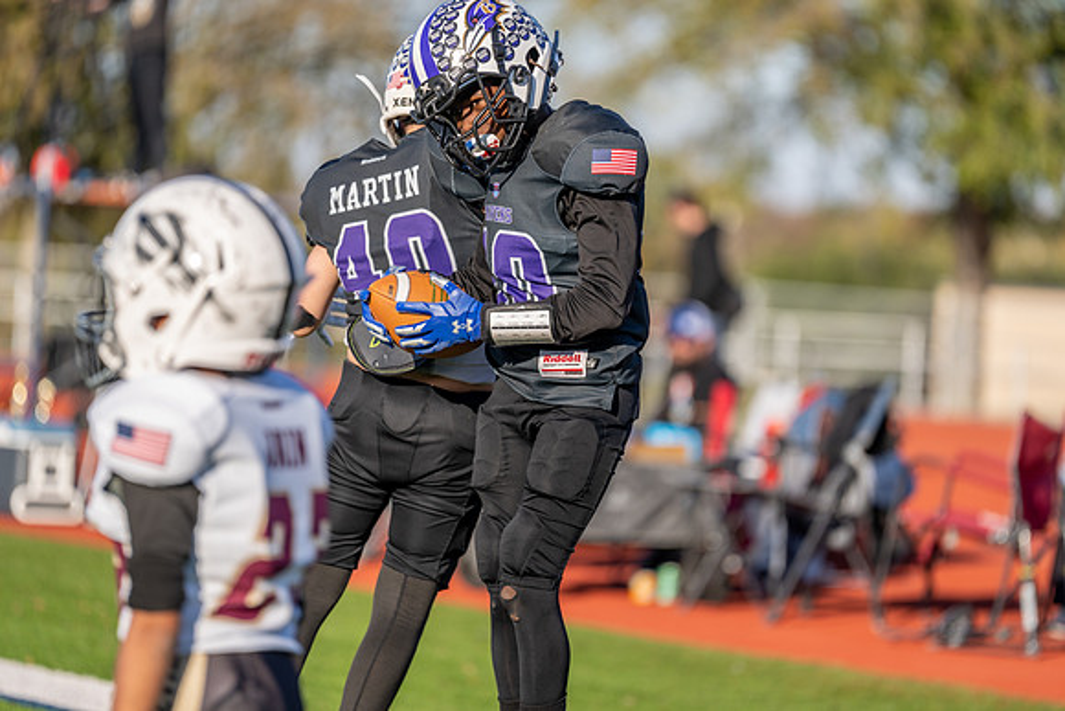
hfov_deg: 10.3
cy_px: 356
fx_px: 5918
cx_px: 532
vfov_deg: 6.9
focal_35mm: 200
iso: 100
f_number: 2.8
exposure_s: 1/1250
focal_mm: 200
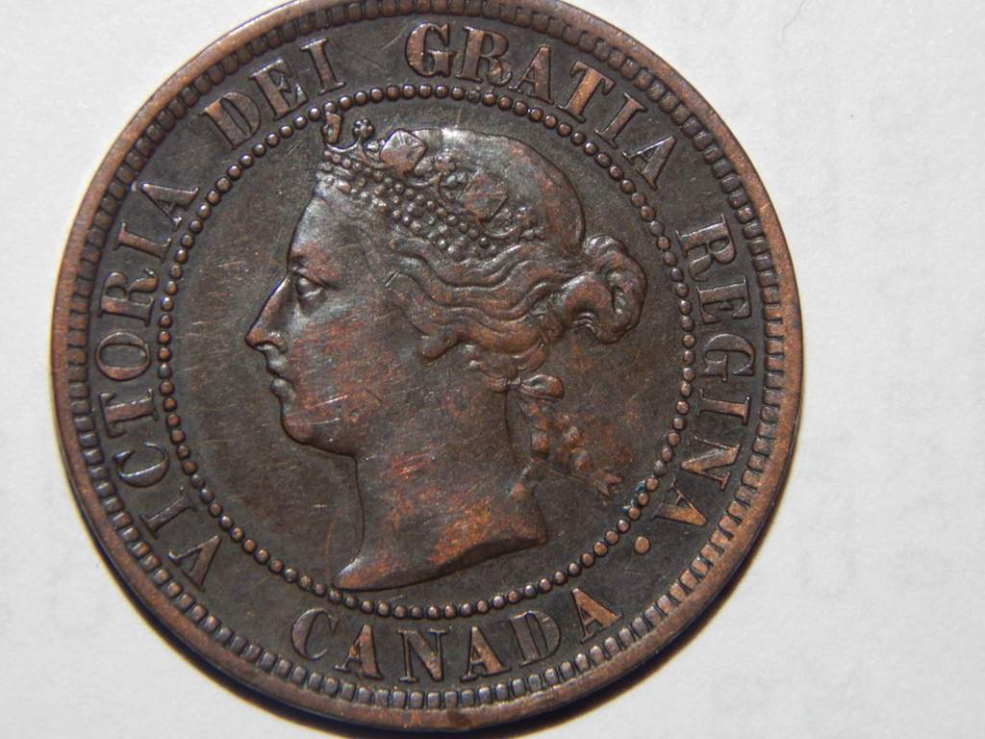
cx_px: 492
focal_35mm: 182
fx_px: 5179
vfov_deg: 8.2
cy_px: 370
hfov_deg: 10.9
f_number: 10.5
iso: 200
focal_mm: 32.8
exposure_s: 1/30
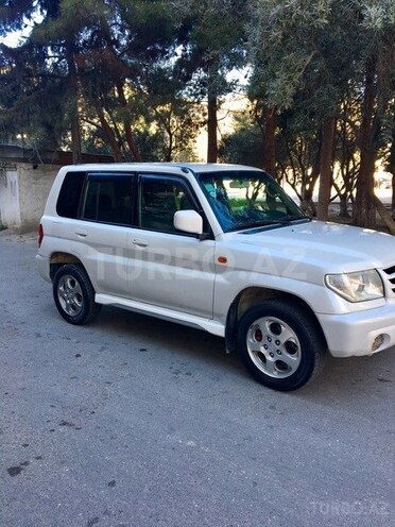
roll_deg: -0.5
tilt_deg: -11.1
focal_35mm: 29
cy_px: 264
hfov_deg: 48.2
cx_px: 198
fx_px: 441
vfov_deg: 61.7
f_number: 2.2
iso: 25
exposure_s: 1/105
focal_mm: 4.15
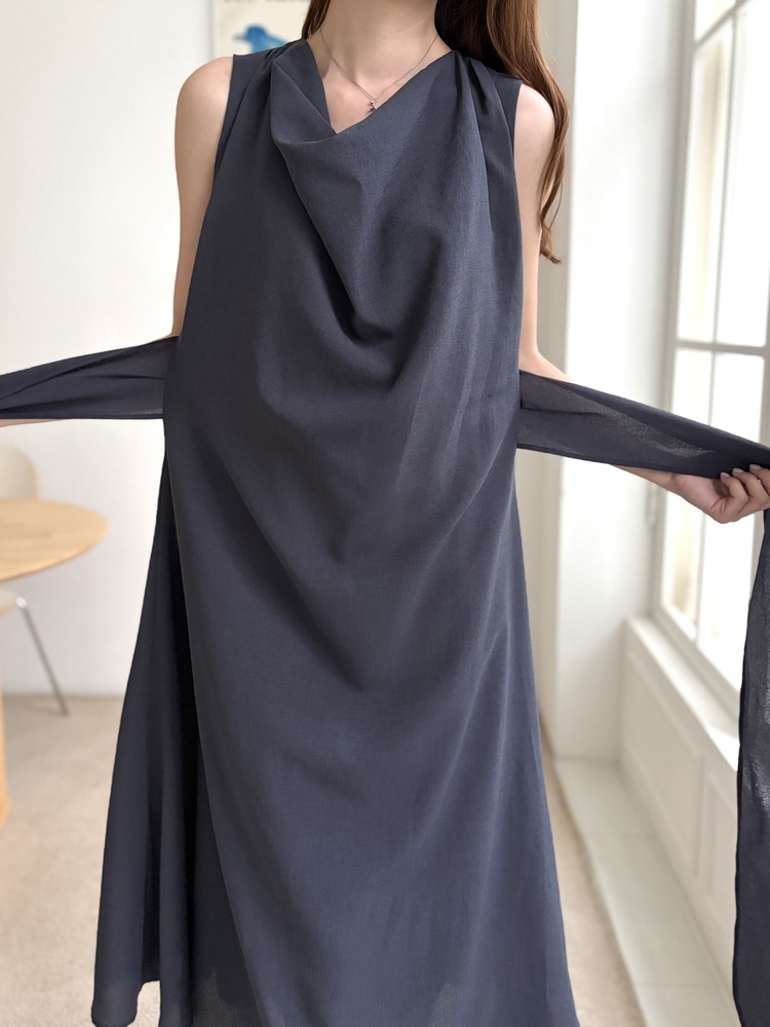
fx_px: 771
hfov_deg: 53.1
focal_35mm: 26
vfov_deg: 67.3
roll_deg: +0.0
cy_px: 514
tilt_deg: -8.7
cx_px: 385
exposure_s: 1/60
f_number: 1.6
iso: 500
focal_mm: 5.96
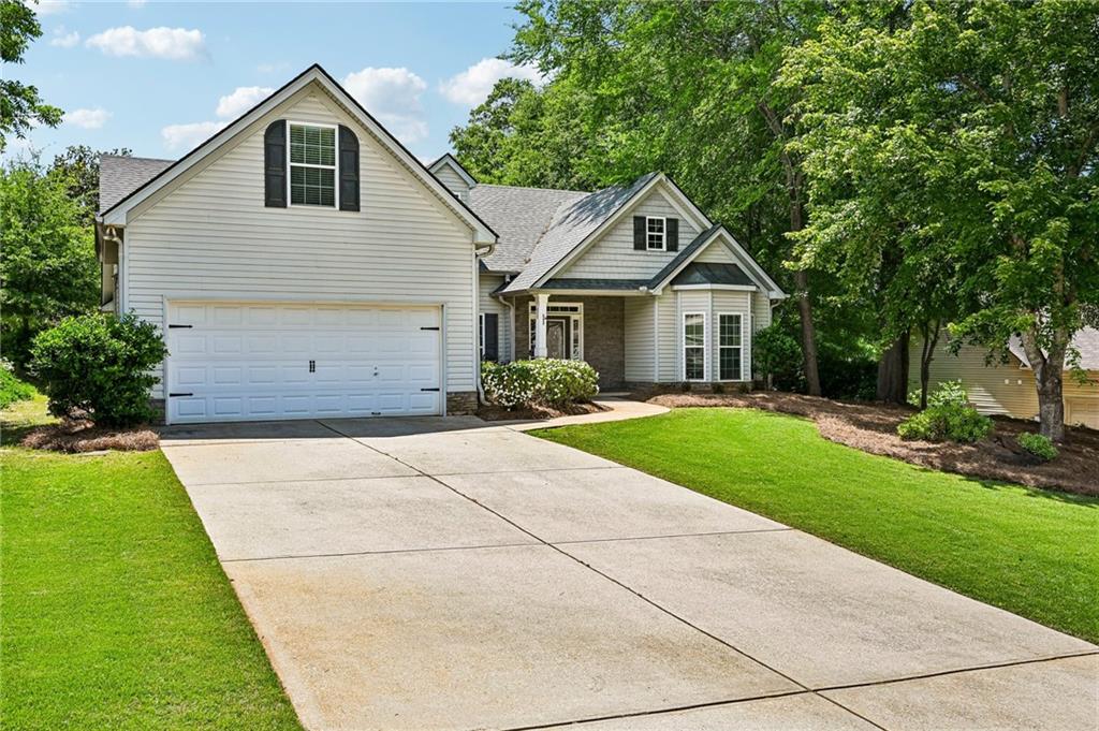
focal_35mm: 30
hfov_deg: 62.0
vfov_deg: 43.5
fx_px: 915
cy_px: 366
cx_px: 550
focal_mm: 30
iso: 100
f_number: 8
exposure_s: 1/320
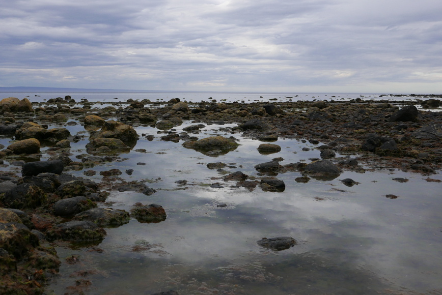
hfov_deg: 48.1
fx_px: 491
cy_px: 112
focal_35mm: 40
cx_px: 170
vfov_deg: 33.3
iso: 200
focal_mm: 13
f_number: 5.6
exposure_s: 1/320
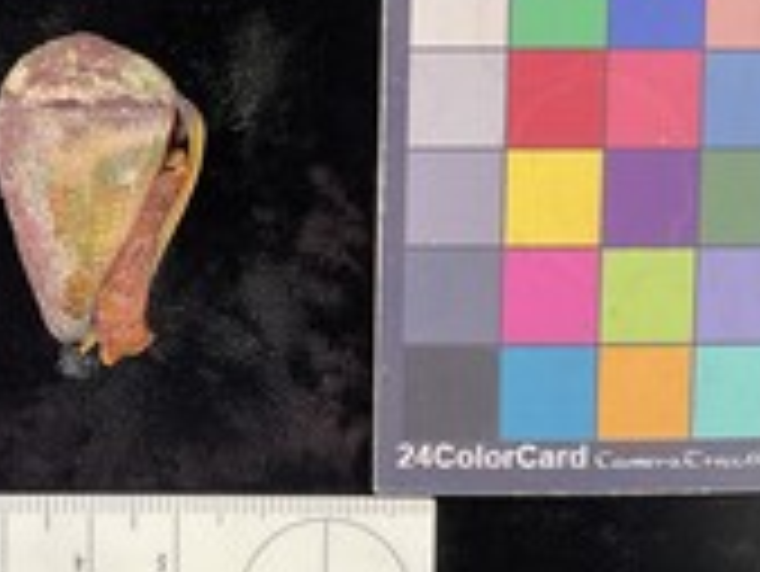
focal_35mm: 60
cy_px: 236
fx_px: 1318
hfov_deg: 30.7
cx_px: 72
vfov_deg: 24.4
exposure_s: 1/60
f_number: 1.8
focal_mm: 3
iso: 40
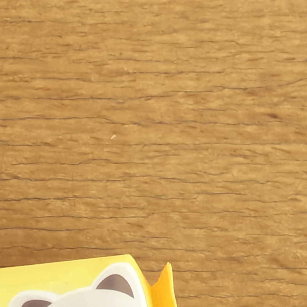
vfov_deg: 21.0
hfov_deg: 22.8
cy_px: 438
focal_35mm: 72
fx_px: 722
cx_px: -20
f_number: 2
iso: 400
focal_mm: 1.82
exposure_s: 1/33
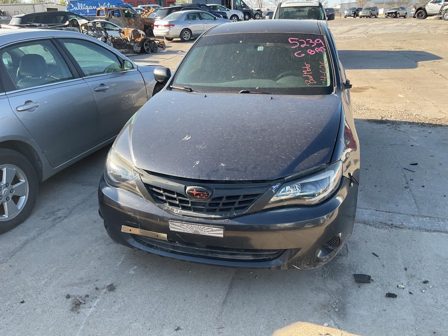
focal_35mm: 29
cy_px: 168
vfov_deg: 48.2
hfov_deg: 61.7
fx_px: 375
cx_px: 224
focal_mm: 3
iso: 16
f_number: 1.8
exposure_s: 1/329
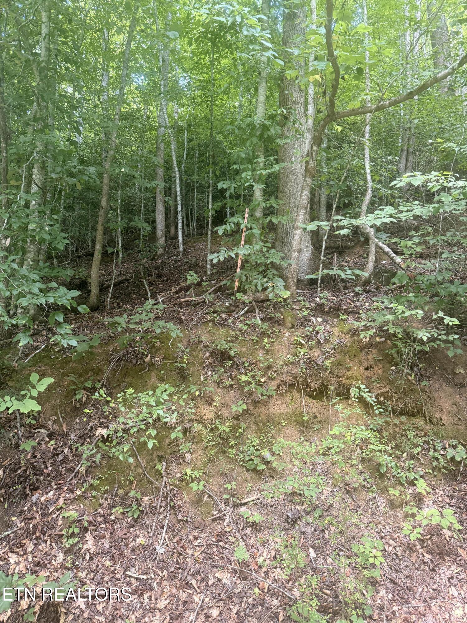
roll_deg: -2.9
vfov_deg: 71.6
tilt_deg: +11.9
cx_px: 234
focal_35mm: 24
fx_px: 432
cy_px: 312
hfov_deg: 56.8
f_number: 1.78
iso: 320
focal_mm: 6.76
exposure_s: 1/60
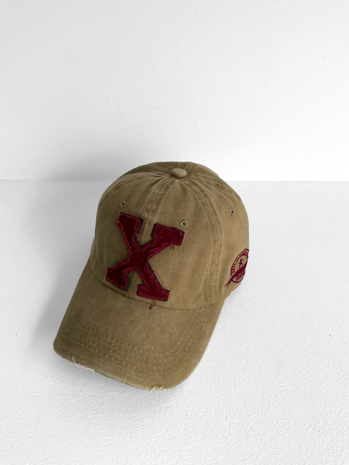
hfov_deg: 48.2
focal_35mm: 29
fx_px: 390
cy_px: 232
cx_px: 174
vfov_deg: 61.7
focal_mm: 3
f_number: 1.8
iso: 50
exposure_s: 1/120
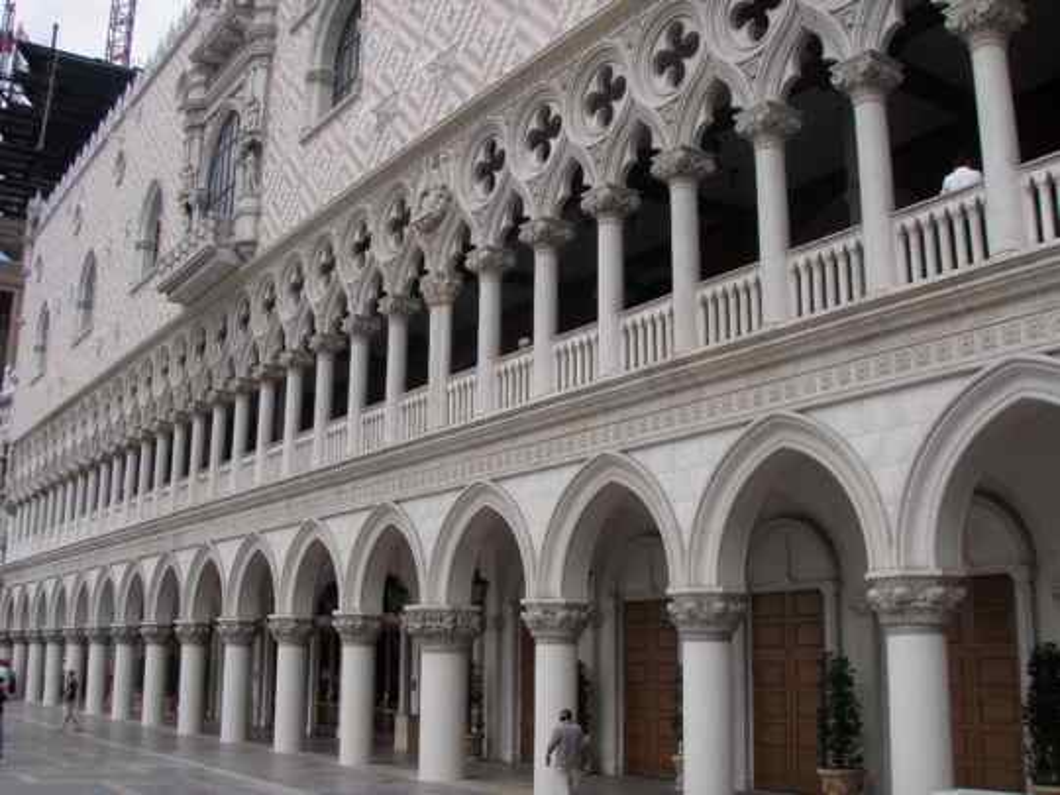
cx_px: 530
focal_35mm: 38
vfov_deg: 37.7
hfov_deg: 49.0
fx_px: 1164
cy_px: 398
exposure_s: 1/640
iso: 80
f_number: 4.5
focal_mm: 6.7
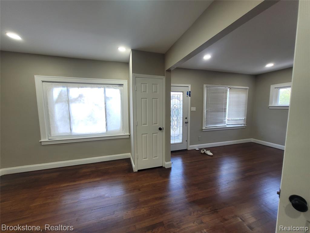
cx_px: 155
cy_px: 116
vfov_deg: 89.9
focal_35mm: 13
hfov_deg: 106.2
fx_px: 116
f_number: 2.2
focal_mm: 1.74
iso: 80
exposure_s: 1/60
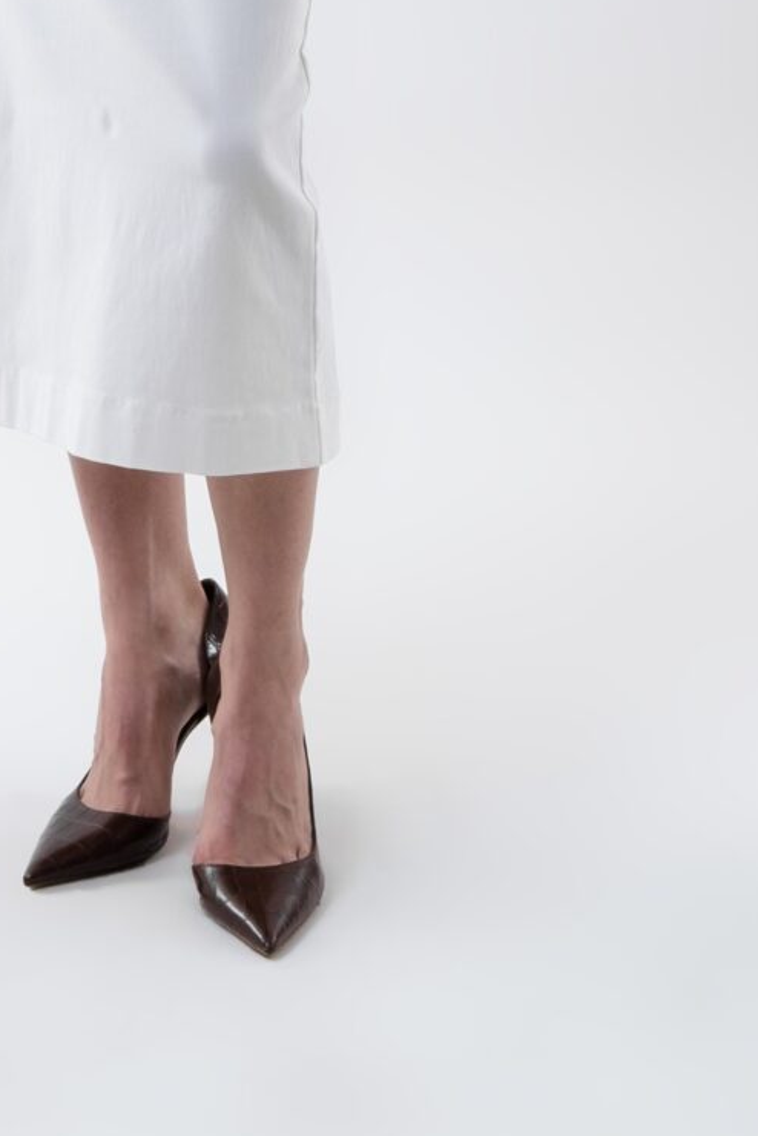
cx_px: 163
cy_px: -414
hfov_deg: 11.3
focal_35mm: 121
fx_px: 3818
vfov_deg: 15.9
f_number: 13
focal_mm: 23
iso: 80
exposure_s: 1/125
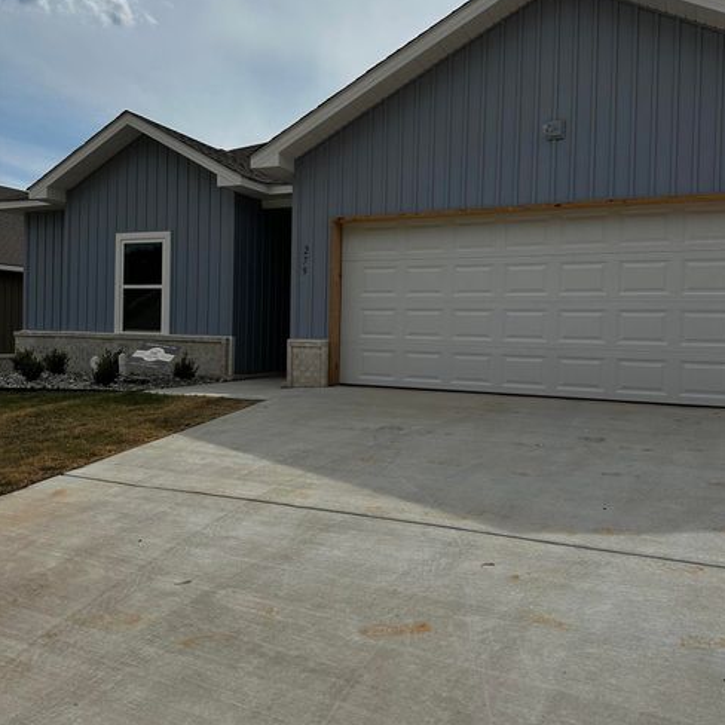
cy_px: 342
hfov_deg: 55.6
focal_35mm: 29
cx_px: 367
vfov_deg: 55.6
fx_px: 687
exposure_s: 1/10753
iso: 80
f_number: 1.78
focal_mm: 6.86
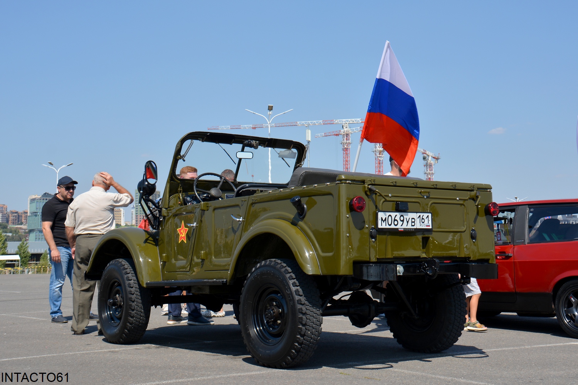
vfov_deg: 28.1
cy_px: 192
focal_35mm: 48
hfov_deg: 41.1
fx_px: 771
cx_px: 289
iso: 100
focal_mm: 32
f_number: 9
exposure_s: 1/320
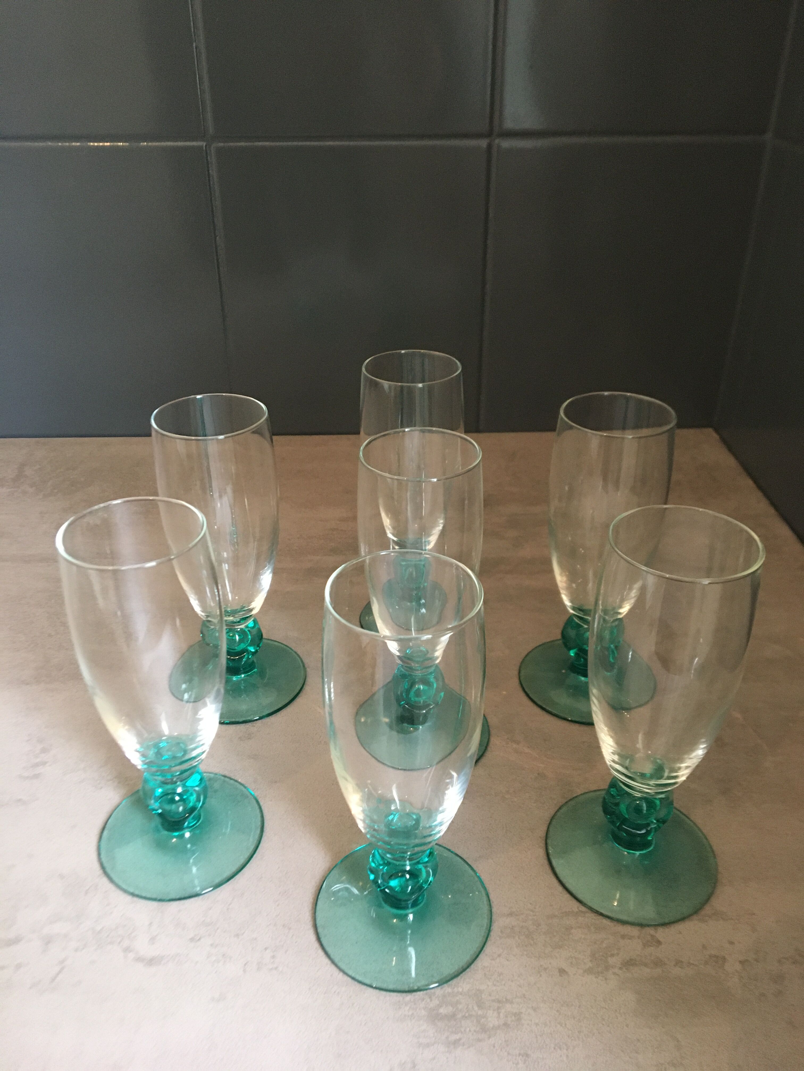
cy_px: 536
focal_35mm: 29
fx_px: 898
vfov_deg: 61.7
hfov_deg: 48.2
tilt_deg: -31.6
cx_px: 402
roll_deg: +0.6
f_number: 2.2
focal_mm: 4.15
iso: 200
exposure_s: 1/25
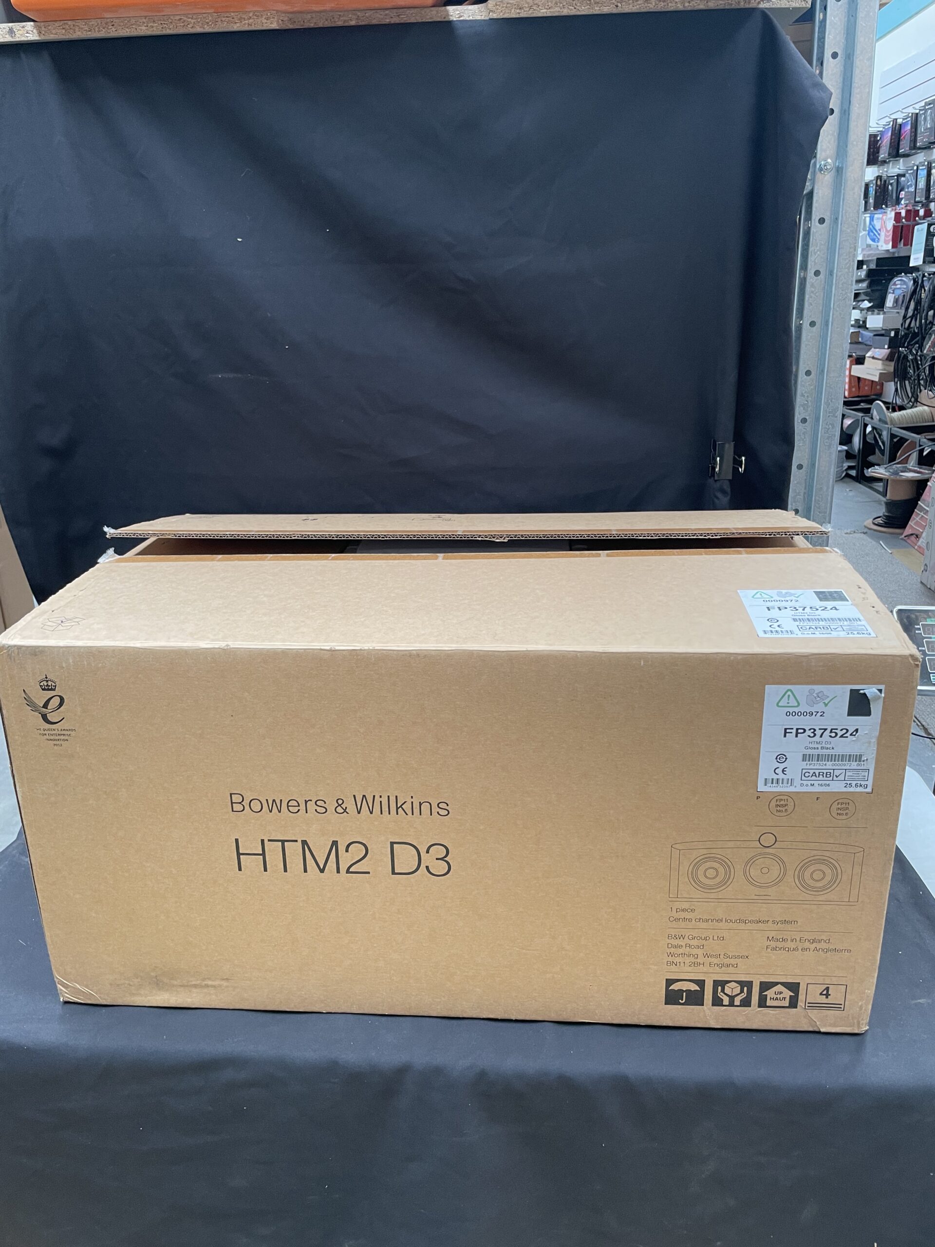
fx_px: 936
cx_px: 468
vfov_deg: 67.3
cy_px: 624
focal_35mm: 26
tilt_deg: -18.4
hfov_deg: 53.1
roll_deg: +2.9
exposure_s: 1/50
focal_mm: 4.2
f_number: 1.6
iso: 100
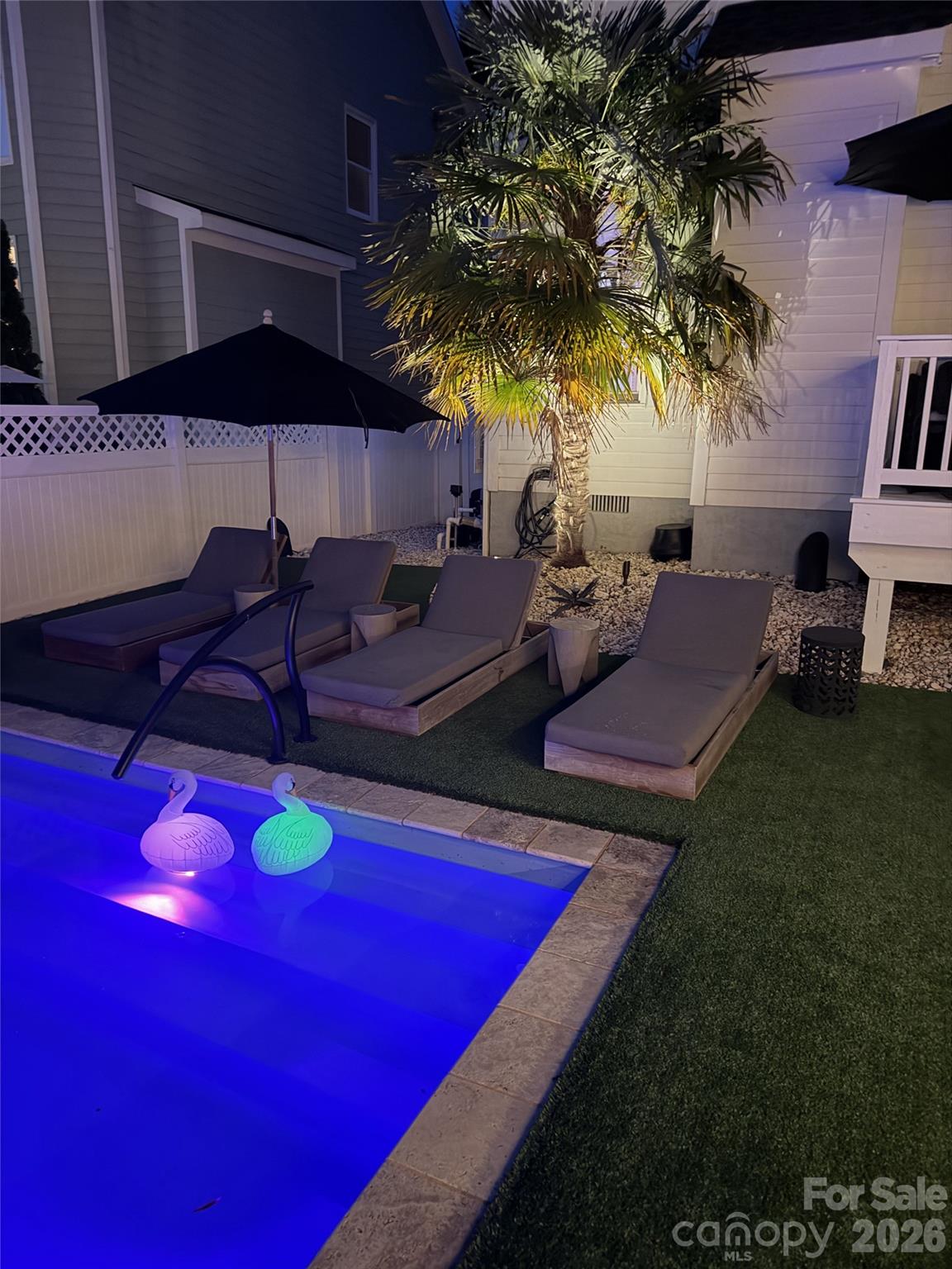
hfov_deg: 56.8
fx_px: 880
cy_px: 634
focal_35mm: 24
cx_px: 476
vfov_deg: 71.6
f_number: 1.78
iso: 1000
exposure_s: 1/9
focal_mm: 6.76
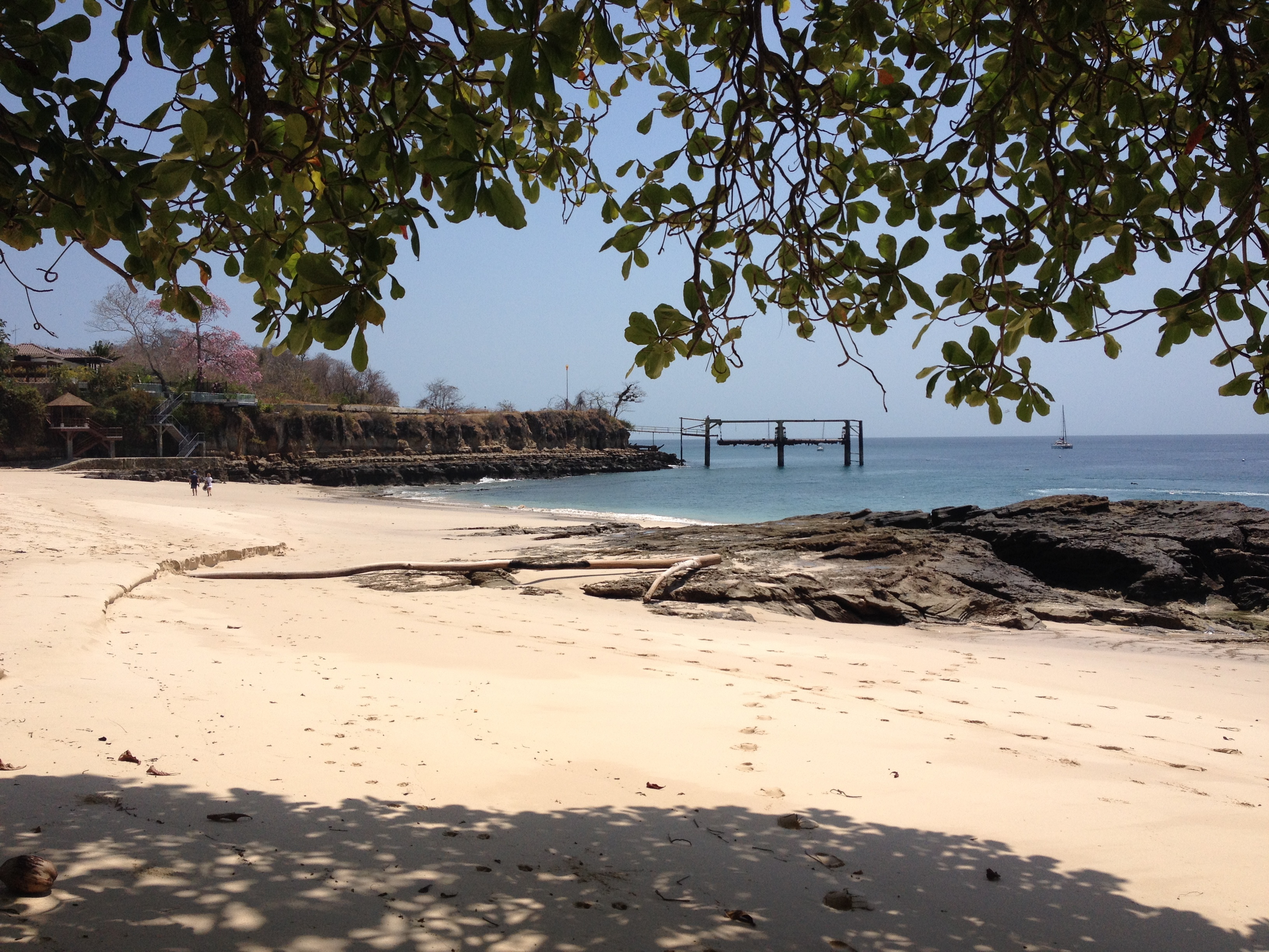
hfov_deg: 52.6
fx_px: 1283
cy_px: 476
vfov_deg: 40.7
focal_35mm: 35
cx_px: 634
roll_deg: +1.2
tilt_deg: -5.1
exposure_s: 1/3460
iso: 50
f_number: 2.4
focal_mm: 4.28
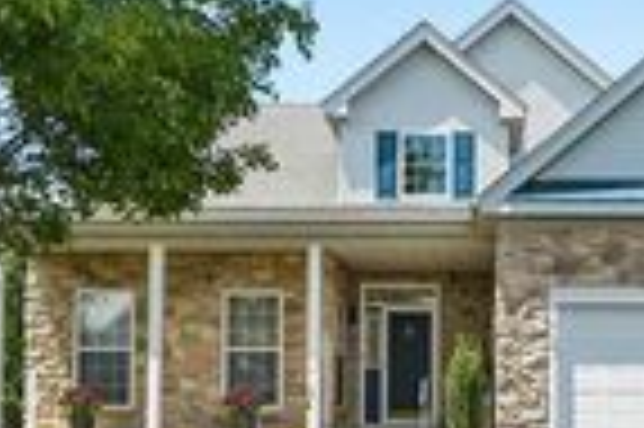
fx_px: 876
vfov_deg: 26.8
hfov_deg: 38.9
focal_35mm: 49
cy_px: 363
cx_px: 513
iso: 100
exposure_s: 1/80
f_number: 8
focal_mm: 14
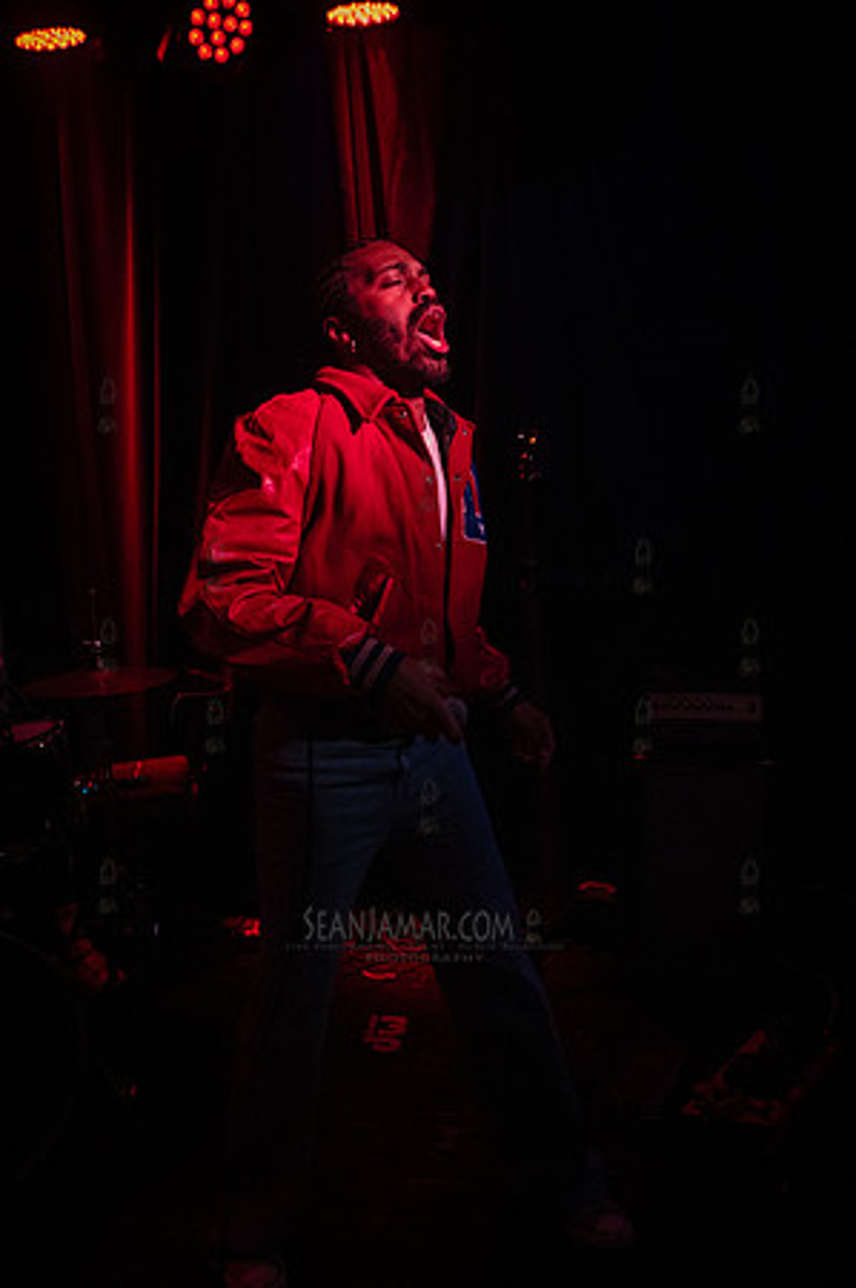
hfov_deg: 41.0
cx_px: 428
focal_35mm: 32
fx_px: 1144
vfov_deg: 58.8
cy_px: 644
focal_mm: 32
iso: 12800
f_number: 3.5
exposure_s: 1/320
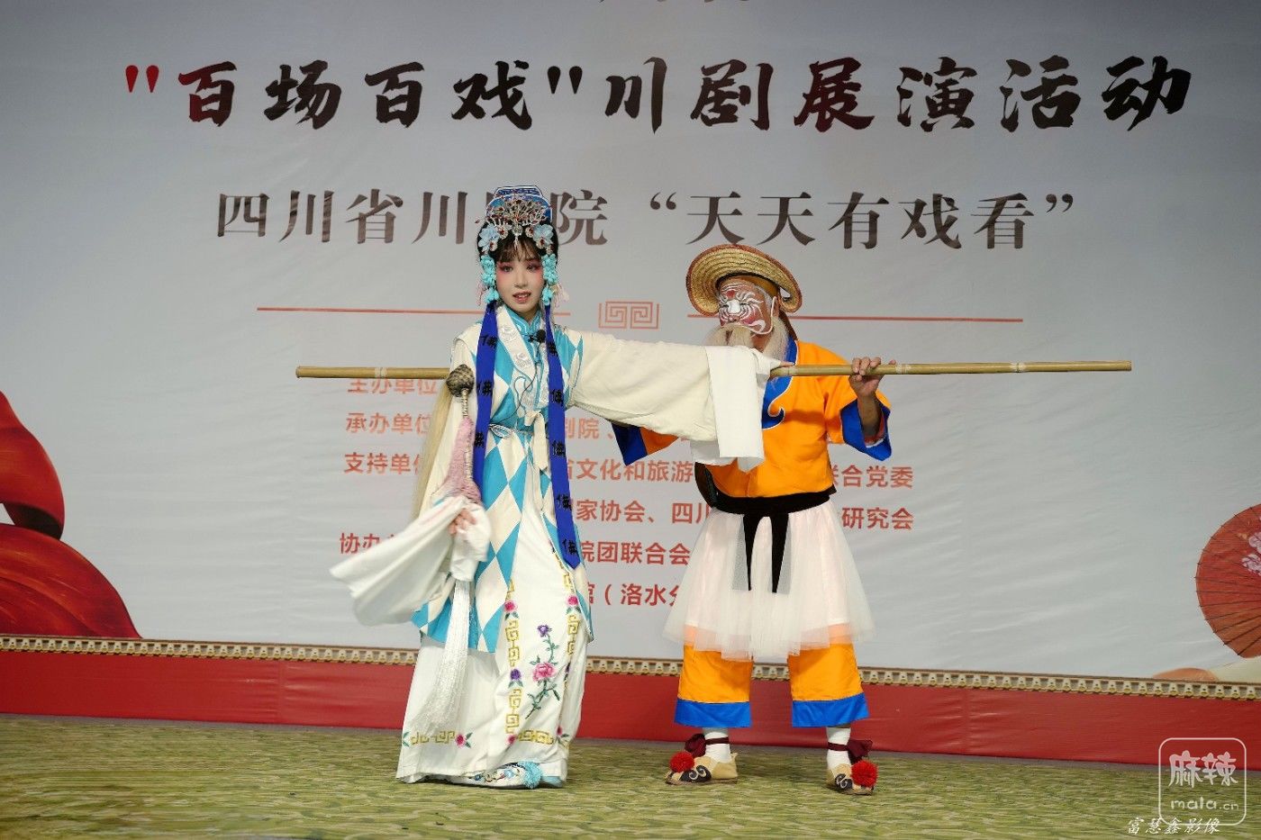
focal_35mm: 42
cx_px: 630
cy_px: 420
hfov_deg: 46.4
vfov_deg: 31.9
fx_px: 1471
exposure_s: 1/160
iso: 250
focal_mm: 42
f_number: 4
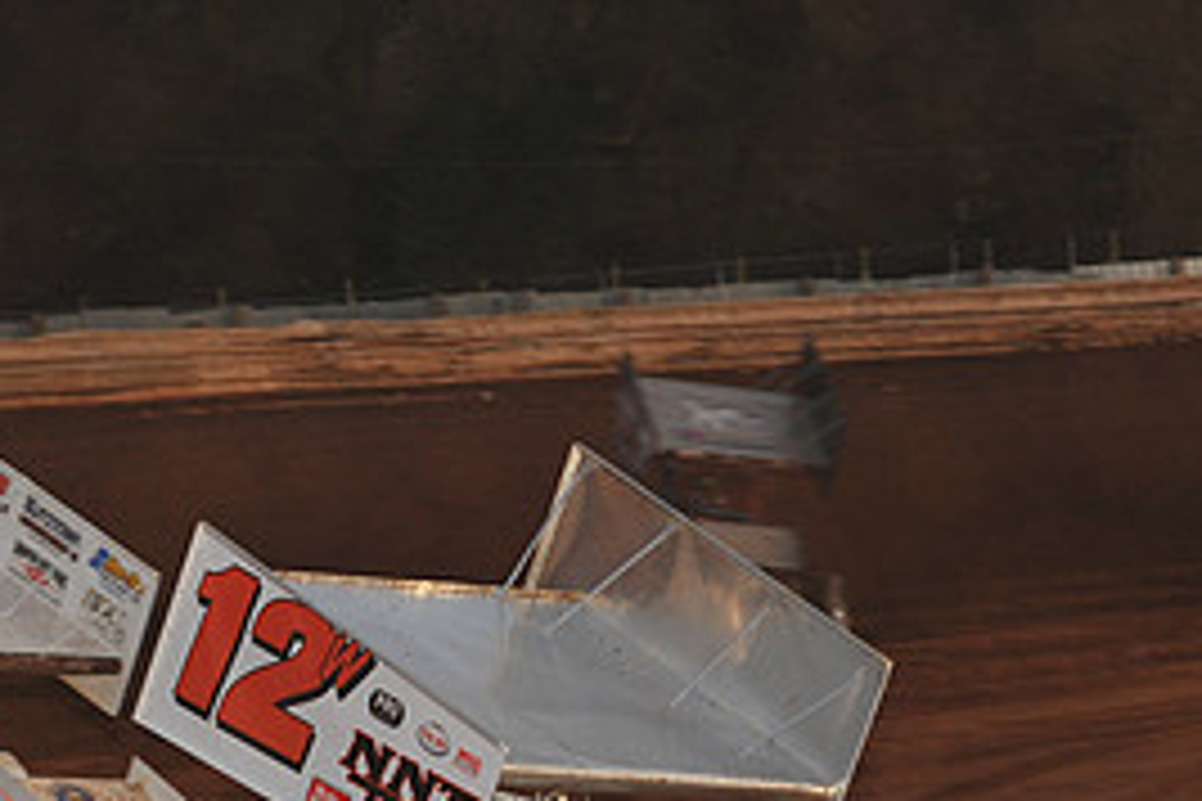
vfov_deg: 4.7
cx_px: 315
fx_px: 9782
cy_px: 824
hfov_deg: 7.0
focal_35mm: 293
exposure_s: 1/320
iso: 800
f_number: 6.3
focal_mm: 135
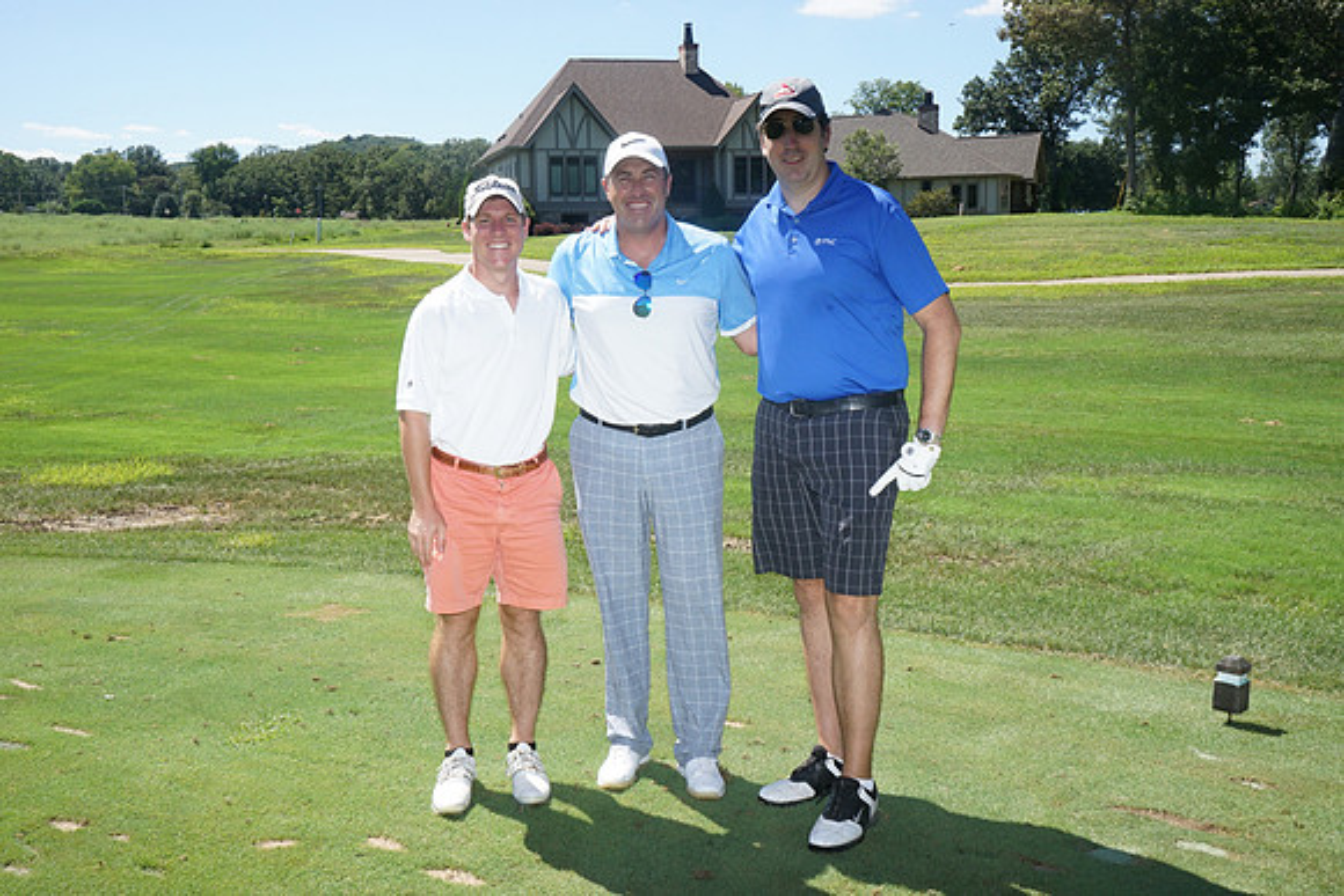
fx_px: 1419
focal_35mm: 38
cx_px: 672
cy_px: 448
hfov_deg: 50.7
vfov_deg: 35.1
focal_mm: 38
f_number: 18
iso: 800
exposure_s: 1/250
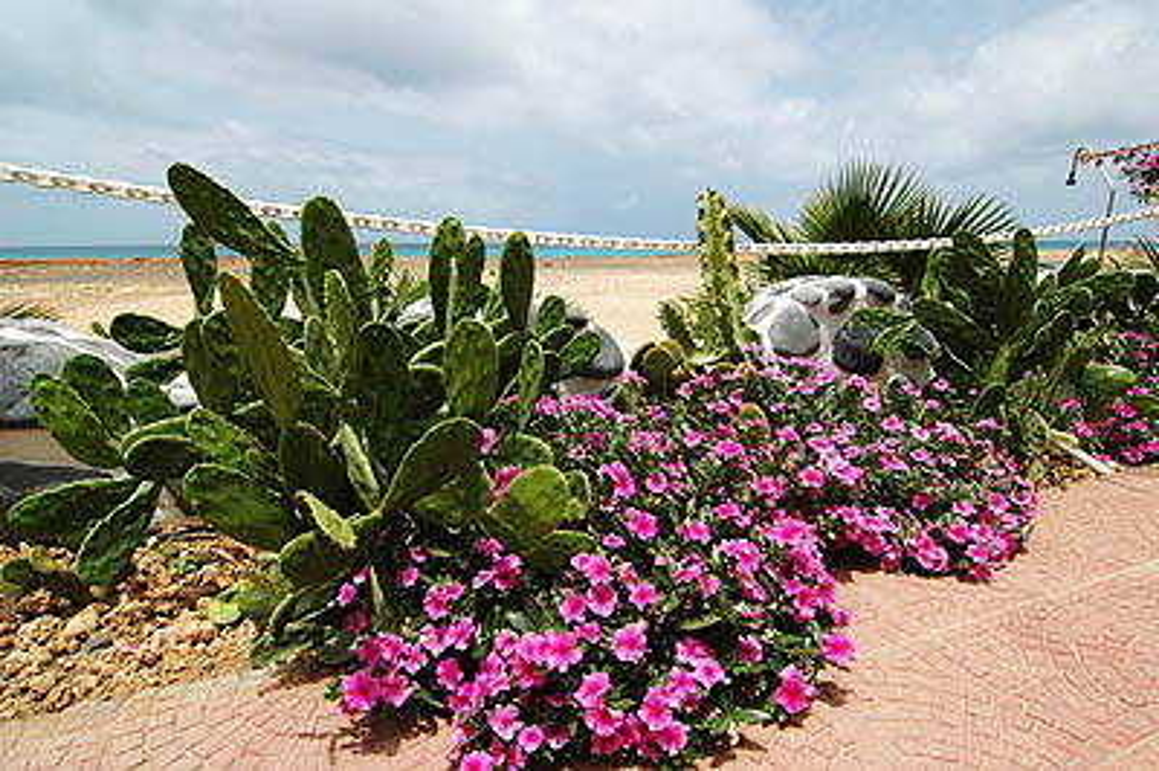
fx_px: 627
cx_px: 580
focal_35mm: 20
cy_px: 386
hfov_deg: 85.5
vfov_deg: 63.1
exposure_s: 1/640
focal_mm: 13
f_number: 13
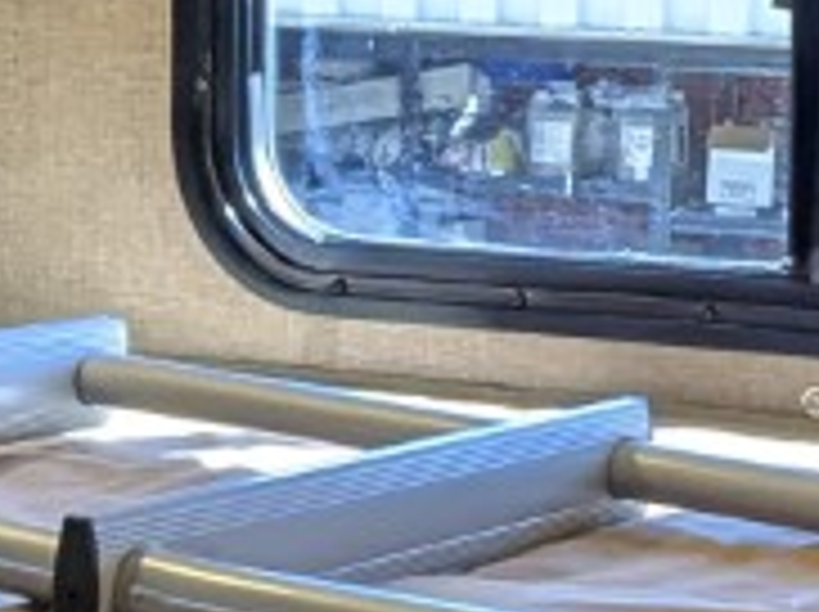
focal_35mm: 123
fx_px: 2906
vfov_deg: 12.0
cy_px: 153
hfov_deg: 15.8
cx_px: 763
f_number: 2.2
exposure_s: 1/120
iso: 264
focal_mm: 2.35
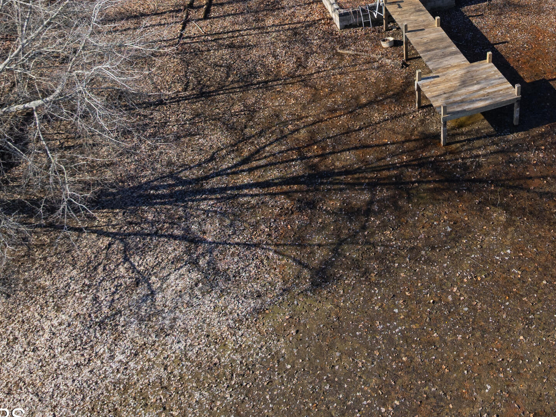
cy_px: 23
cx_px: 425
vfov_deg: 27.8
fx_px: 803
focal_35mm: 50
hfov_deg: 37.2
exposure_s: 1/800
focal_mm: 12.29
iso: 100
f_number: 2.8
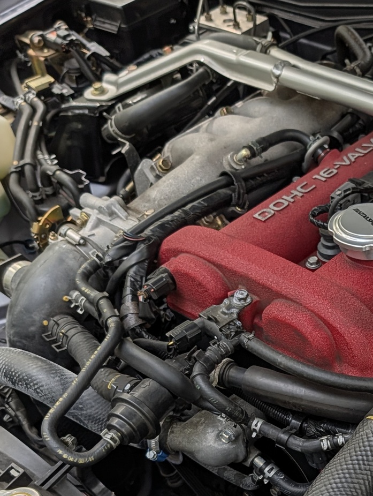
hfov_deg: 22.4
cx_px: 405
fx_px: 889
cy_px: 443
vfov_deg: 29.9
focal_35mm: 62
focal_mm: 6.9
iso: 19
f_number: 1.68
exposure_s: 1/1252
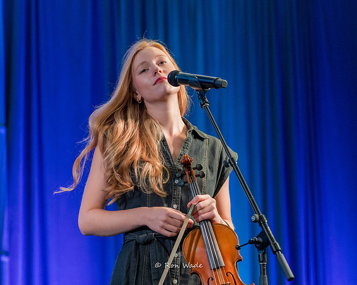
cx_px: 178
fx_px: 1446
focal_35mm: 137
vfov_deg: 11.3
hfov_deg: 14.1
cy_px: 142
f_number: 4
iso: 4000
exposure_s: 1/200
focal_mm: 116
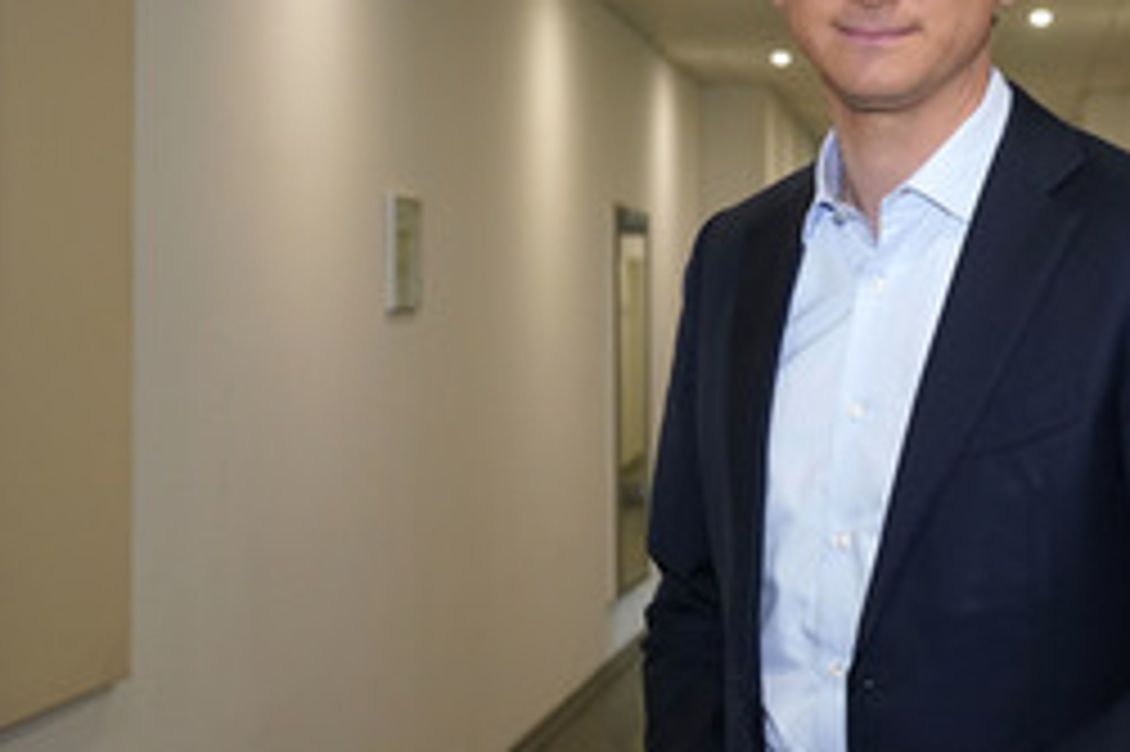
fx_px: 2478
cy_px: 342
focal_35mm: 79
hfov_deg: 25.4
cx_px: 853
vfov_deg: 17.2
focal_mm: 44
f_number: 5
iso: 2000
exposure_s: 1/50
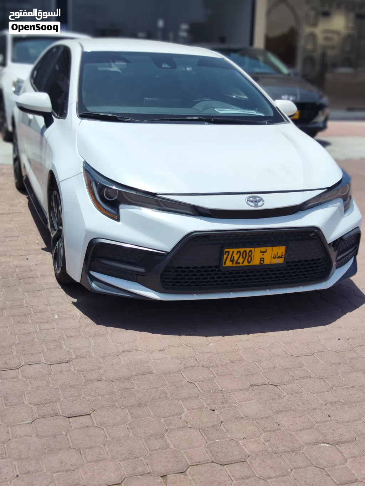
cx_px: 182
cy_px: 243
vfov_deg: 73.9
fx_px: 323
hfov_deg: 58.9
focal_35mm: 23
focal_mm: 7.01
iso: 50
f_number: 1.69
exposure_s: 1/1672
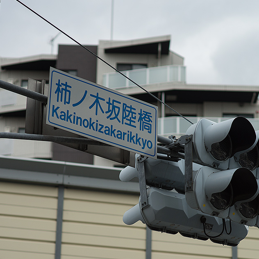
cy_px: 123
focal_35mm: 120
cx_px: 168
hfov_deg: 14.5
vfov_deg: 14.5
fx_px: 1016
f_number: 2.5
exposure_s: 1/2500
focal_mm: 85
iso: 200
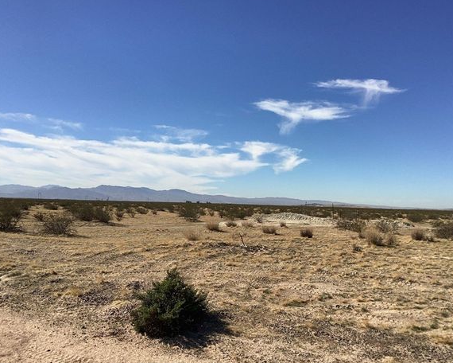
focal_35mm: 34
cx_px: 249
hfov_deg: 52.8
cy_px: 184
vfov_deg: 43.4
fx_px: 456
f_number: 2.4
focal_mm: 3.3
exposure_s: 1/2551
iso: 25
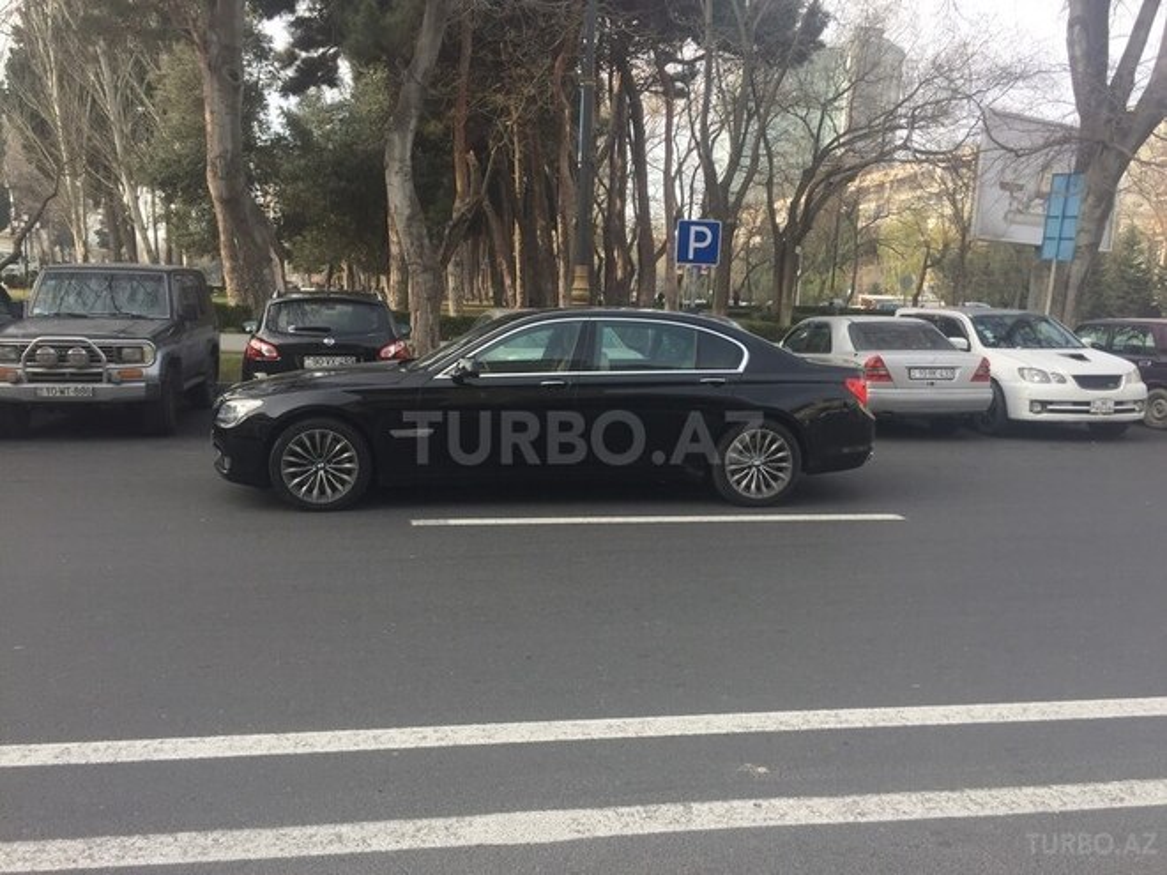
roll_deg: -3.6
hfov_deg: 61.7
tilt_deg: -6.8
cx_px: 584
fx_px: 978
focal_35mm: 29
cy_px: 438
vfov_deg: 48.2
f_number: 2.2
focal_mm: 4.15
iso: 32
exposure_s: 1/494
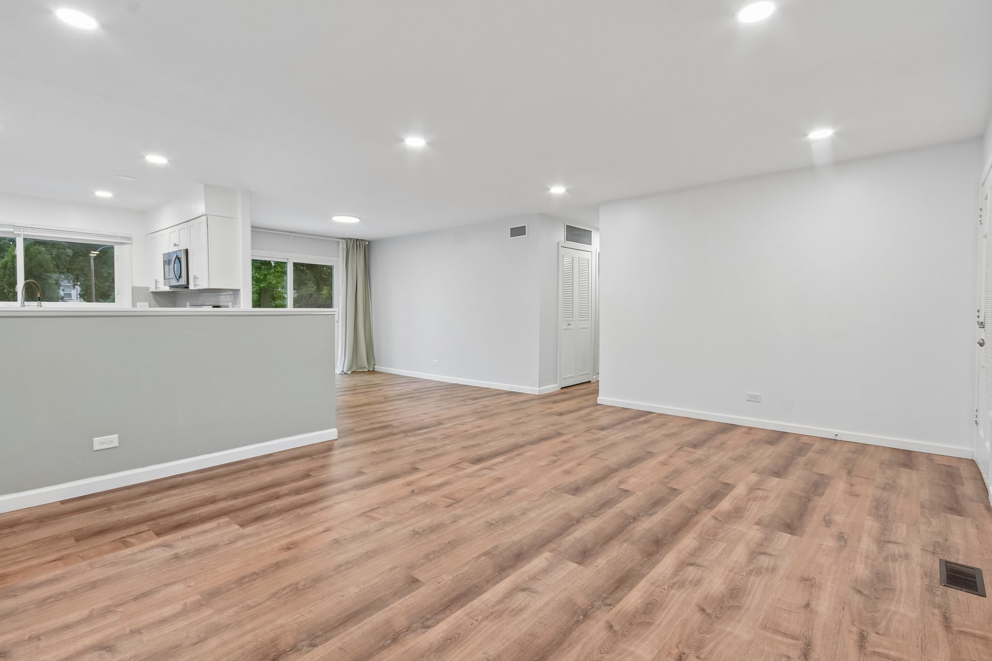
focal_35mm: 16
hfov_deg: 96.7
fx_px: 441
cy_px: 329
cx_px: 501
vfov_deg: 73.7
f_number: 8
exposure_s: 1/13
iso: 400
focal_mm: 10
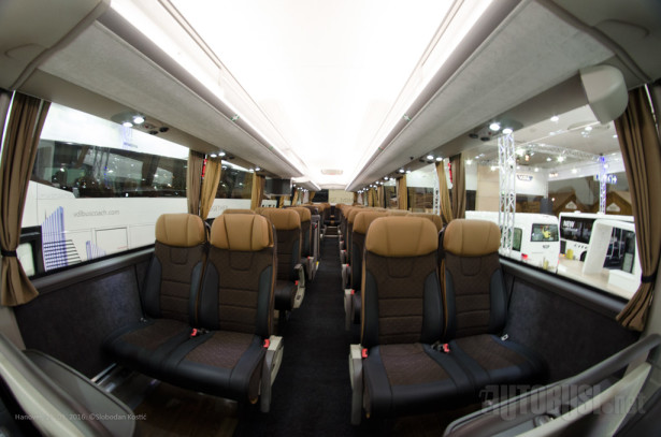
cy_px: 218
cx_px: 330
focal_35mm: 12
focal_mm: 8
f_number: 8
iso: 800
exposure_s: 1/6
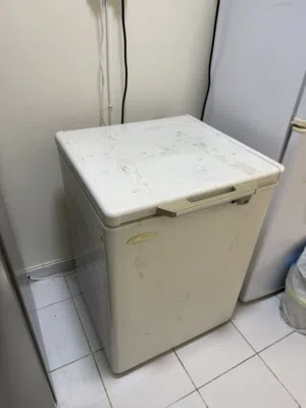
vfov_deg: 71.6
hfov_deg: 56.8
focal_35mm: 24
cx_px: 153
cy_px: 204
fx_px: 283
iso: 125
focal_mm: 6.76
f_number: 1.78
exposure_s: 1/121
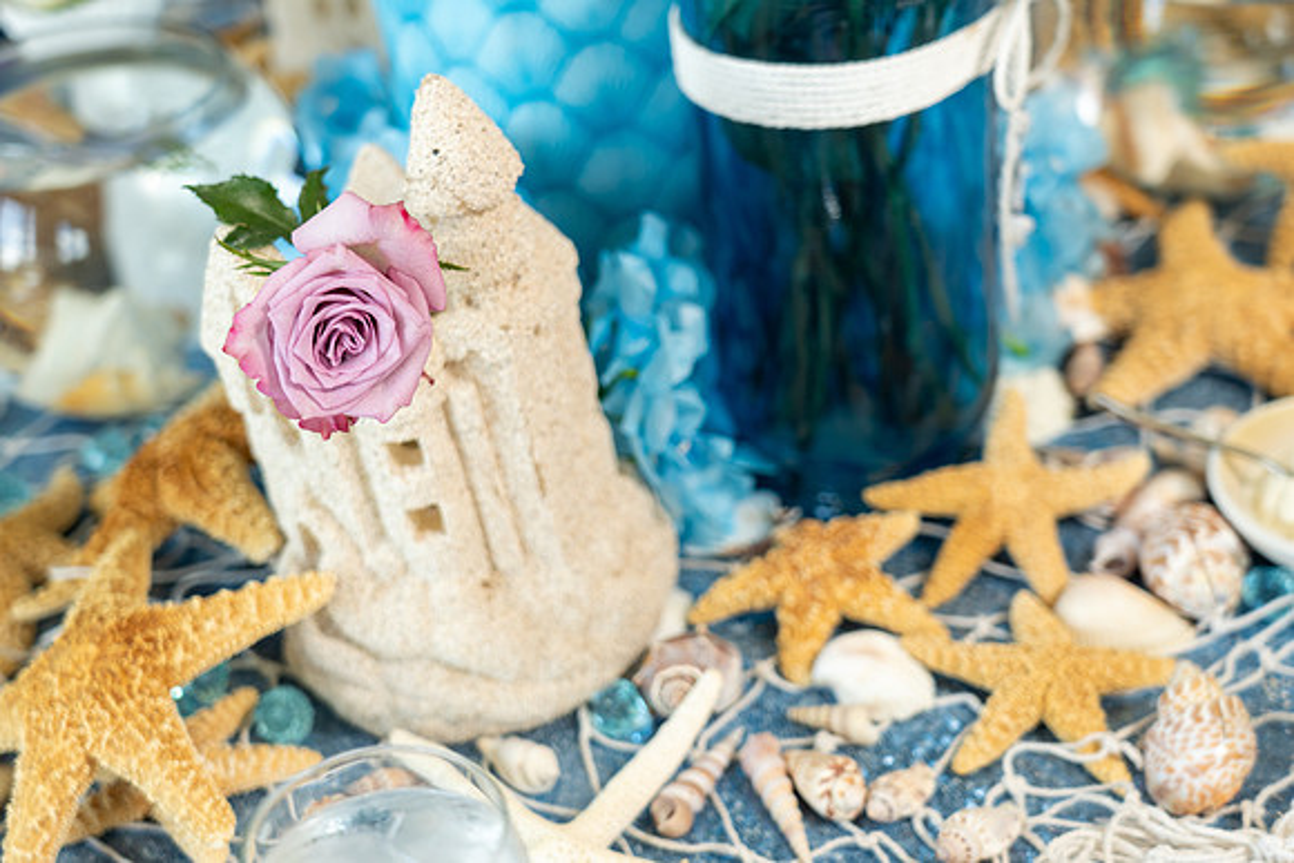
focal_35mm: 57
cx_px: 647
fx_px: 2049
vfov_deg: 23.8
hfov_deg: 35.0
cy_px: 432
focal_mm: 57
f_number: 4
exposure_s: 1/125
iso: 800
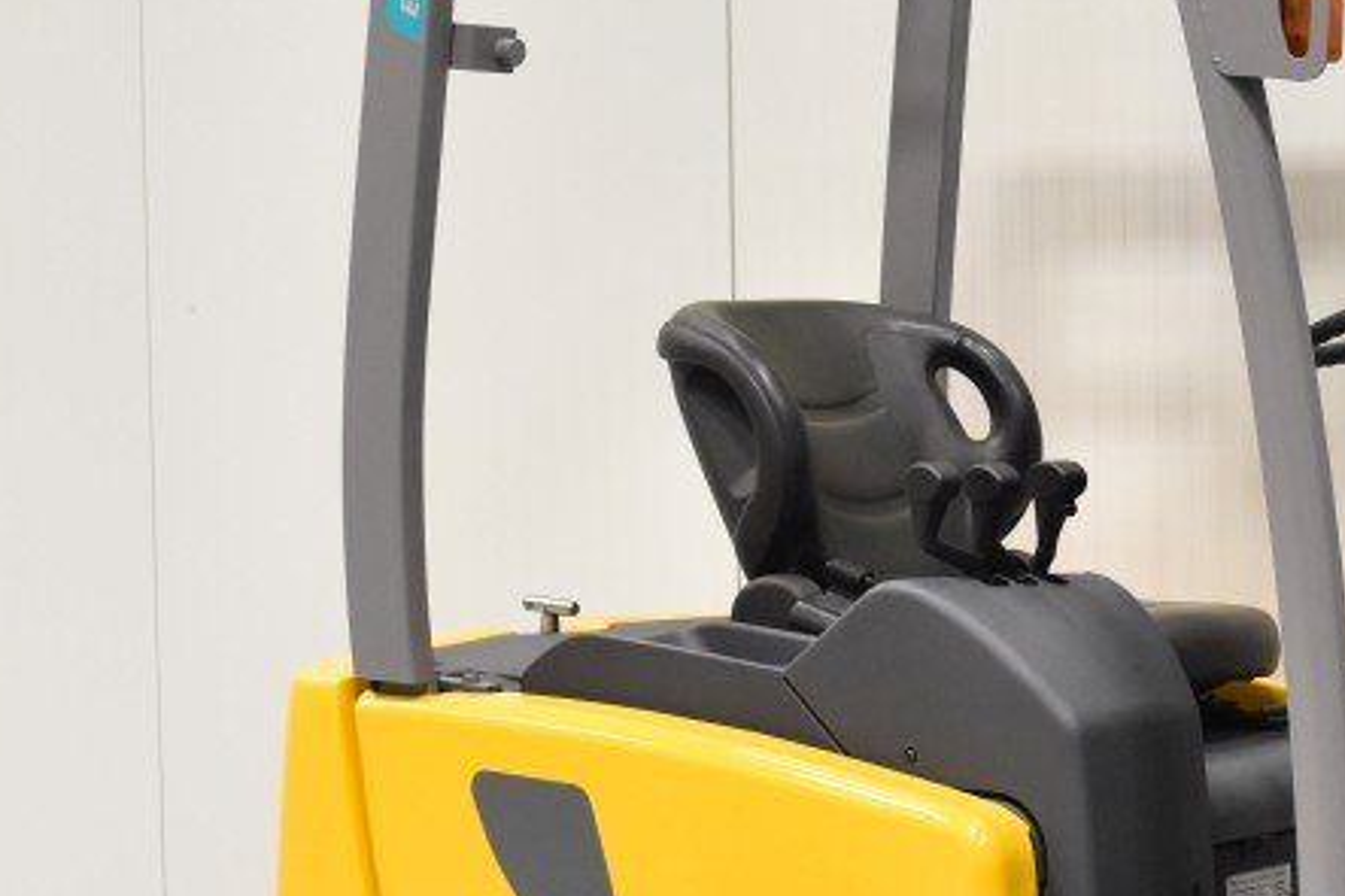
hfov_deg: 16.4
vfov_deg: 11.2
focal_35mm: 122
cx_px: 1406
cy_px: 562
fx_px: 4556
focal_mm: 30
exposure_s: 1/30
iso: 1600
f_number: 6.3
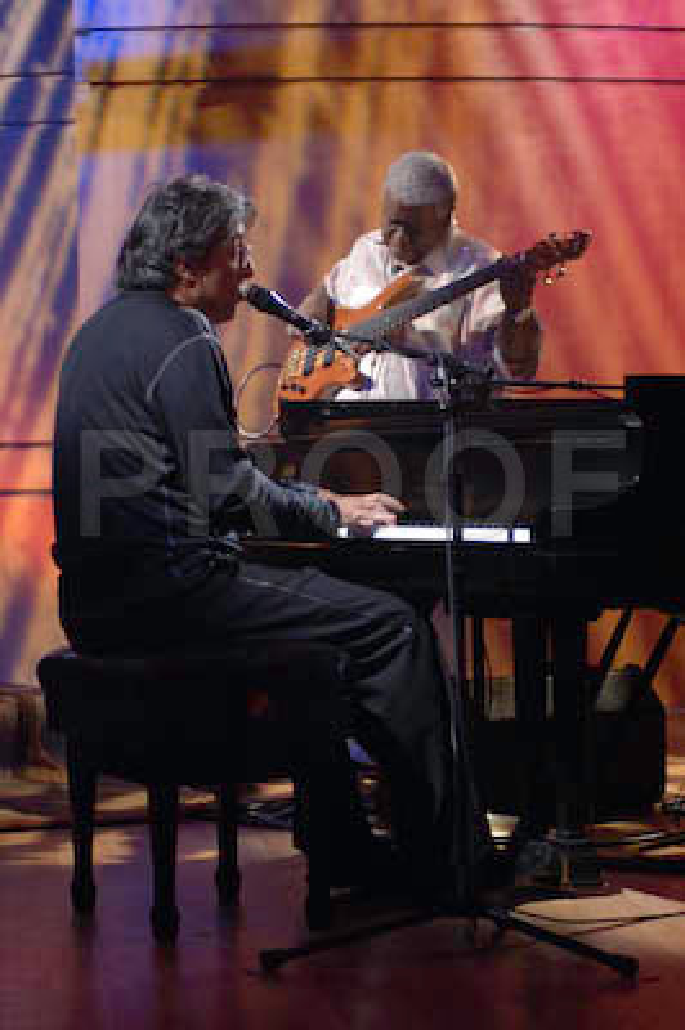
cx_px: 342
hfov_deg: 13.0
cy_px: 515
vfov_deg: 19.5
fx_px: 3002
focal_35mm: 105
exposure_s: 1/60
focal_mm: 70
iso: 800
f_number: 2.8
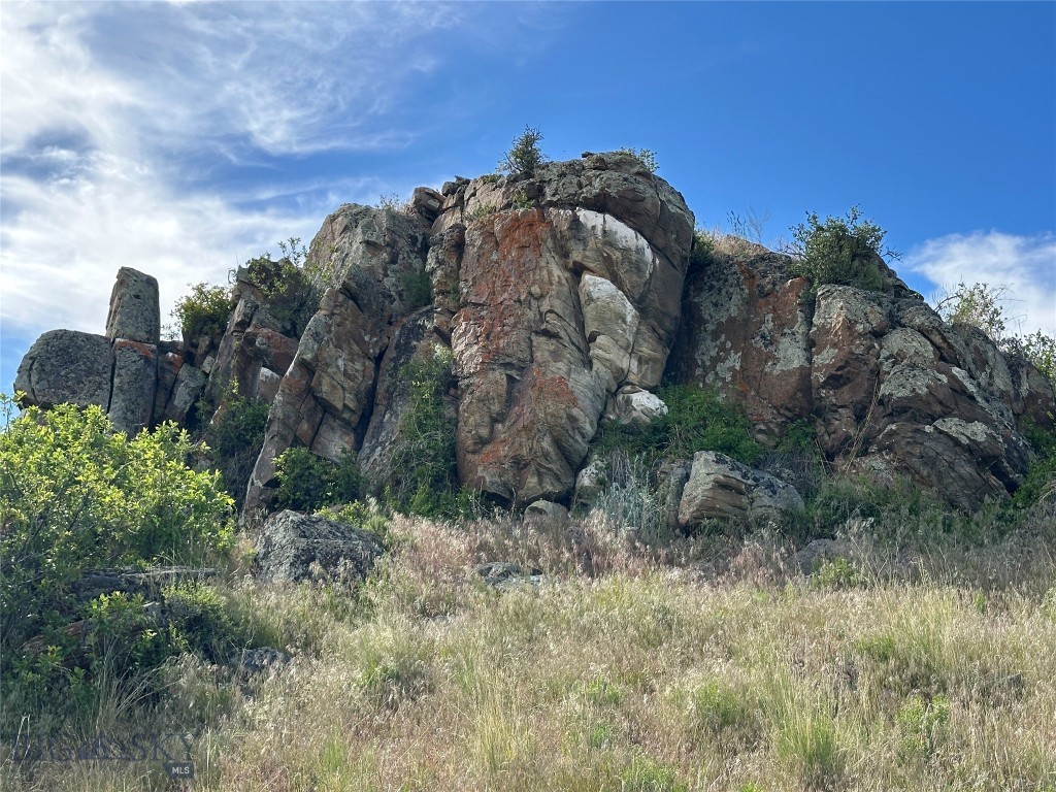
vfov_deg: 30.3
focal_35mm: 48
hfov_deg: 39.7
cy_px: 396
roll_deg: -2.6
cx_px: 528
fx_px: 1464
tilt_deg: +12.0
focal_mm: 6.86
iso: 64
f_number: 1.78
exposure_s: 1/2160
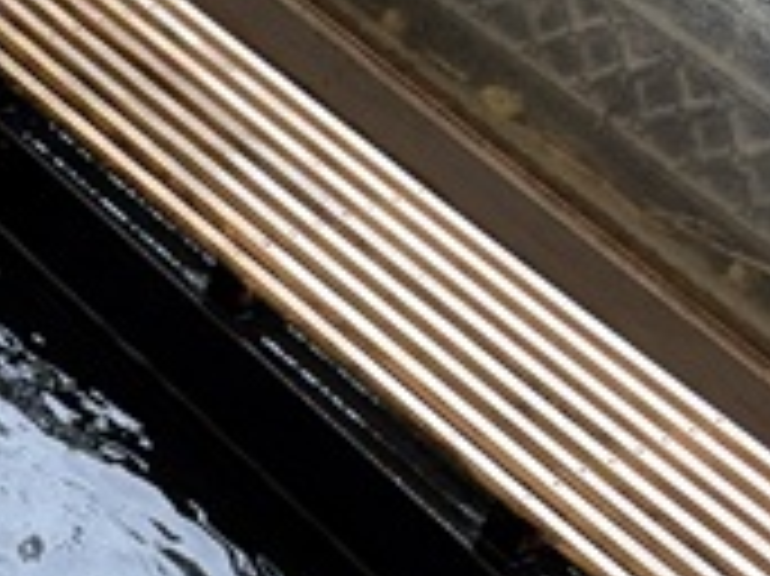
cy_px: 646
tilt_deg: -46.8
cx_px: -691
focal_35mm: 124
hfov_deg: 13.9
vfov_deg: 11.7
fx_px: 2756
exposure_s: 1/128
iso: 50
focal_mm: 5.96
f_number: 1.6
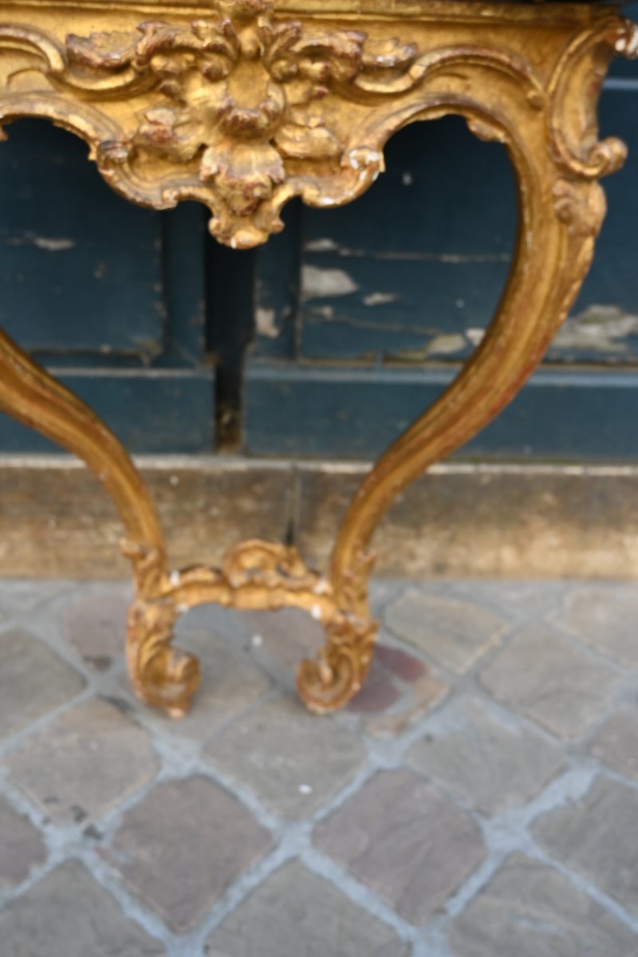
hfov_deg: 36.2
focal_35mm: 37
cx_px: 319
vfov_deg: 52.2
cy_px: 478
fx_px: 977
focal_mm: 24.5
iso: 280
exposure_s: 1/250
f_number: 4
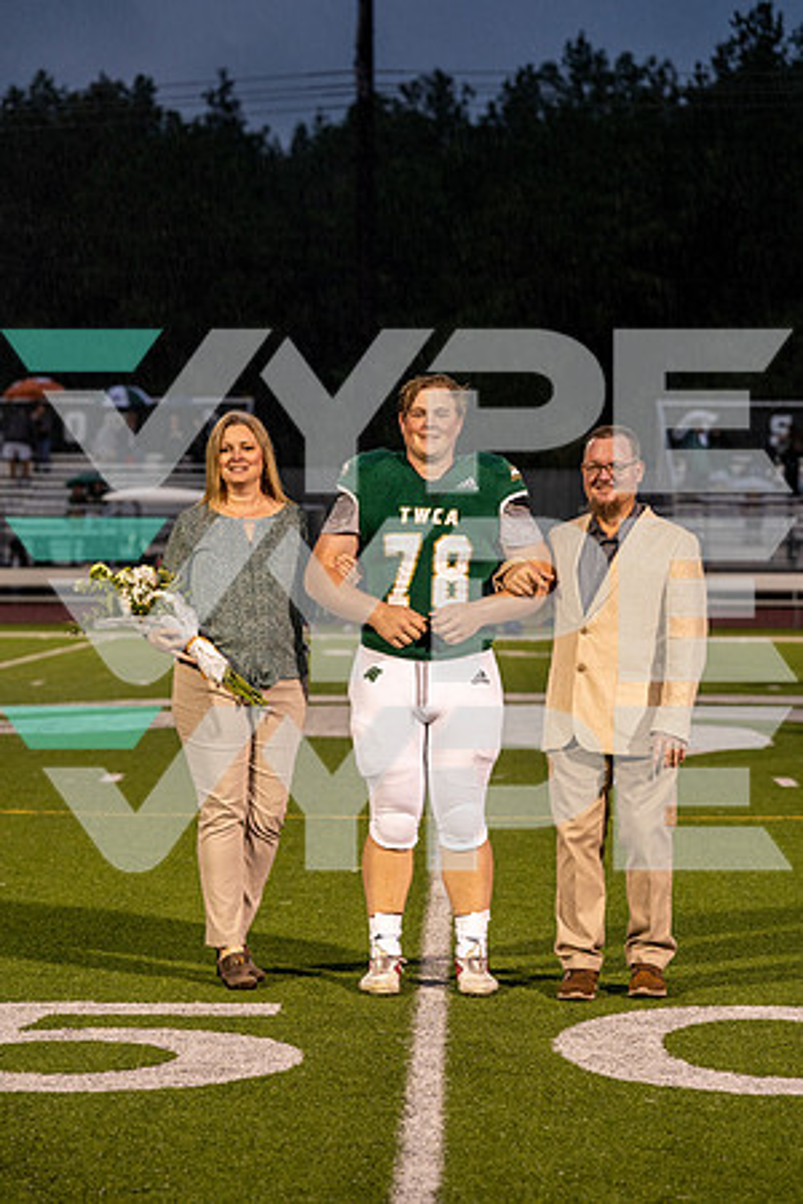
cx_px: 402
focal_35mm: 116
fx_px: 3881
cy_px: 602
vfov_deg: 17.6
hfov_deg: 11.8
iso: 800
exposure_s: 1/125
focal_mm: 116
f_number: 4.5
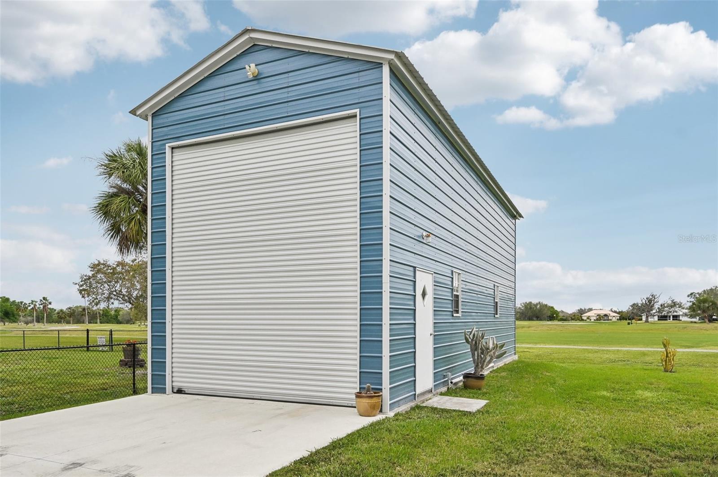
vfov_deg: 54.0
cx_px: 359
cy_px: 238
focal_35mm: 24
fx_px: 468
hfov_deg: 75.0
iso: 400
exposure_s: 1/400
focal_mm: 23.5
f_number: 8
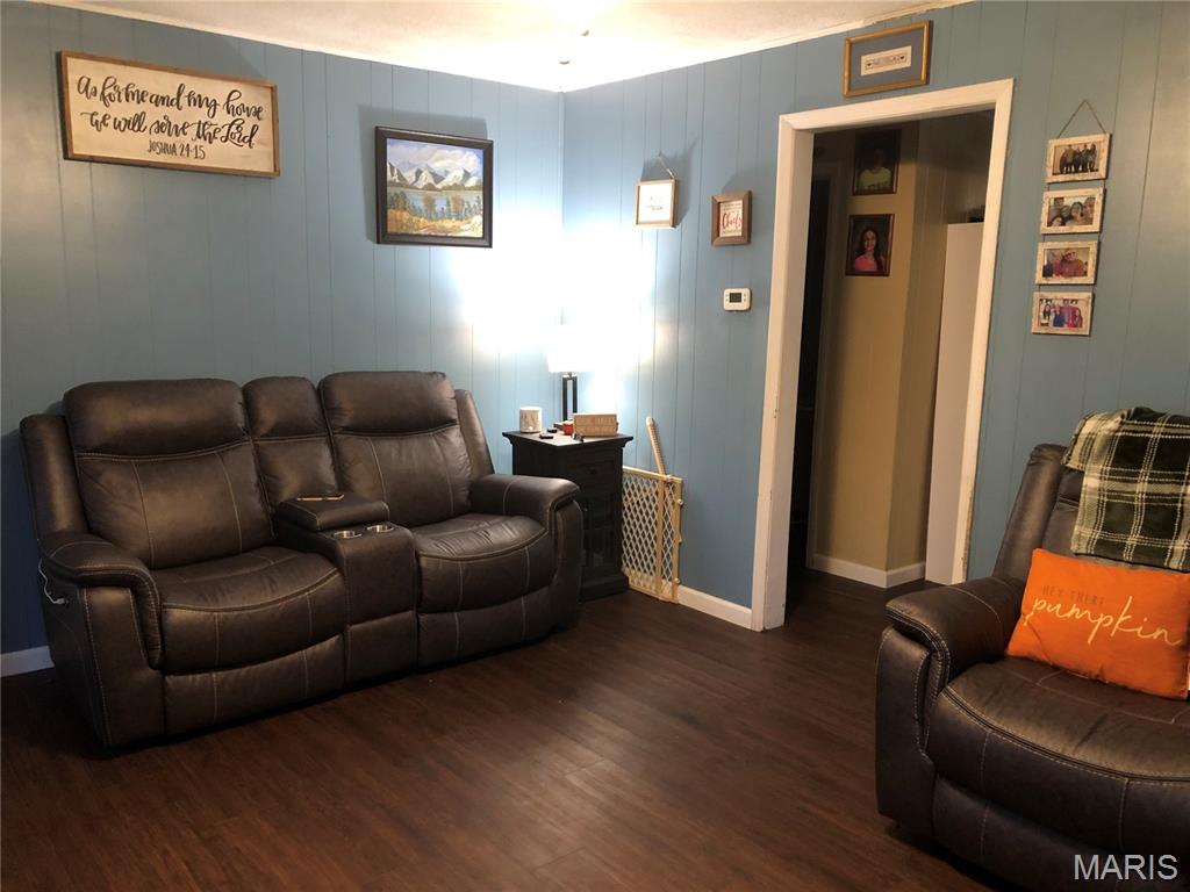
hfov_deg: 63.4
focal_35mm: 28
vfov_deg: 49.7
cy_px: 446
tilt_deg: -9.4
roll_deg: -1.0
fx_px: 963
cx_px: 595
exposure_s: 1/7
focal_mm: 3.99
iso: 100
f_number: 1.8
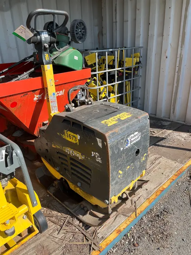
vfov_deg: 67.3
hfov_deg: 53.1
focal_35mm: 26
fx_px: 191
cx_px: 96
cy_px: 128
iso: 50
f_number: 1.6
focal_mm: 5.1
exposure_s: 1/1748
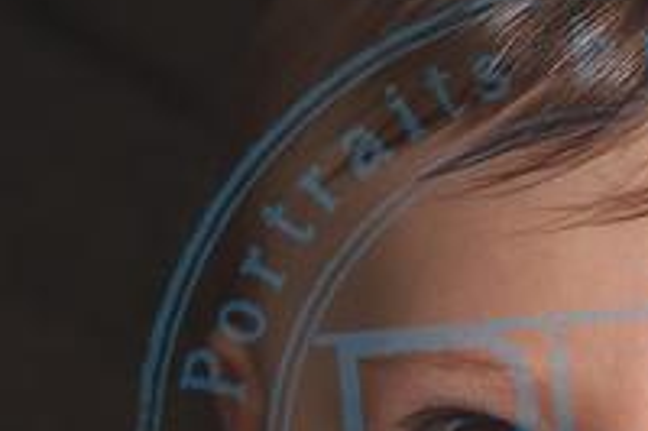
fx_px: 3651
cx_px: 599
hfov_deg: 10.1
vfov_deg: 6.7
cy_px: 470
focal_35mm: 203
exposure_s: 1/200
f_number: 2.8
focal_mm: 70
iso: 200
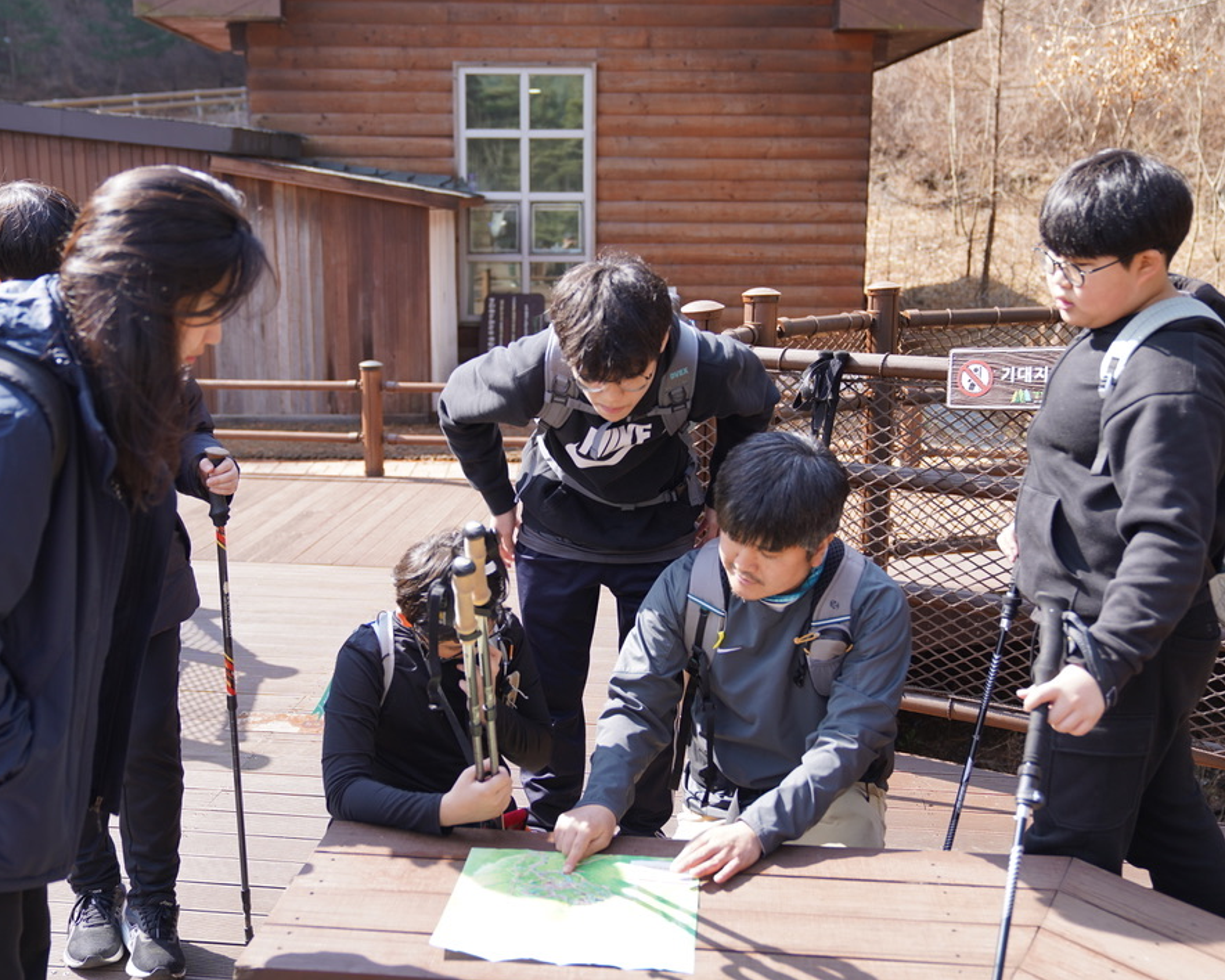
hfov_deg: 47.9
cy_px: 500
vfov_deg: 39.2
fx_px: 1378
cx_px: 605
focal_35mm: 38
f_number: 2.8
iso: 100
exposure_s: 1/320
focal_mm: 33
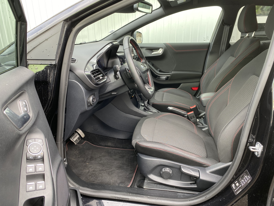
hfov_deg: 67.3
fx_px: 206
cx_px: 137
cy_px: 103
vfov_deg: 53.1
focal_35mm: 26
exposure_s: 1/121
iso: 64
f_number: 1.8
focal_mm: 4.25
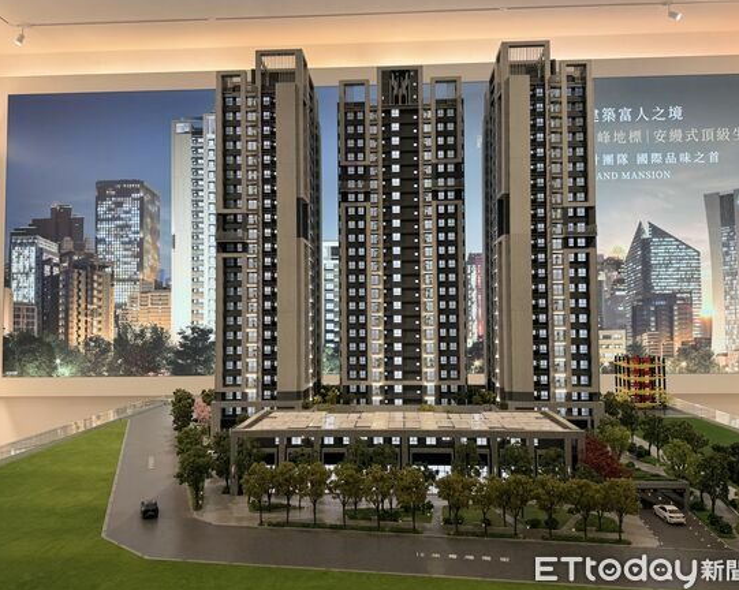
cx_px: 374
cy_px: 290
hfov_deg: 66.1
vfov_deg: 54.9
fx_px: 568
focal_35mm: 26
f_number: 1.78
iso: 80
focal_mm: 6.76
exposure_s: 1/74
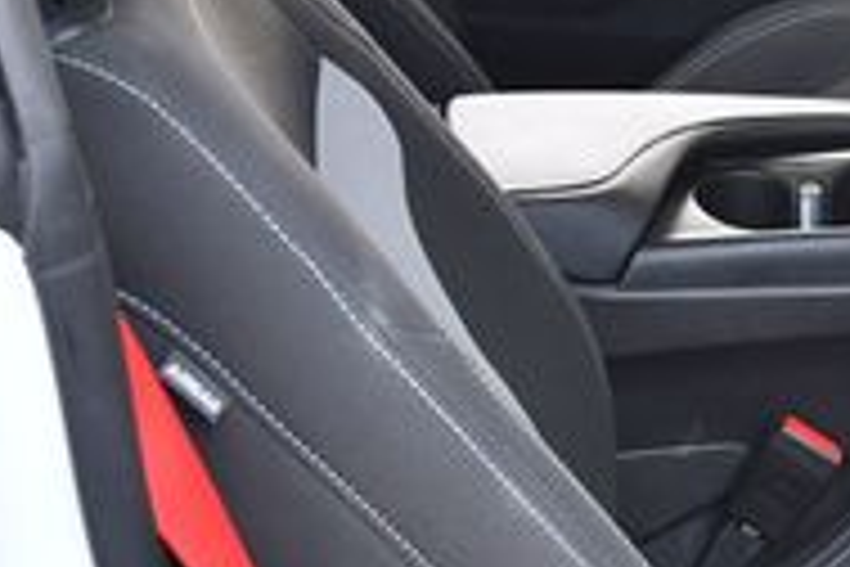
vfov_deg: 11.2
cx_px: 1048
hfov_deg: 16.1
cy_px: 279
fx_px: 2880
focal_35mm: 122
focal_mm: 18
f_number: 3.5
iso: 720
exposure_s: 1/250
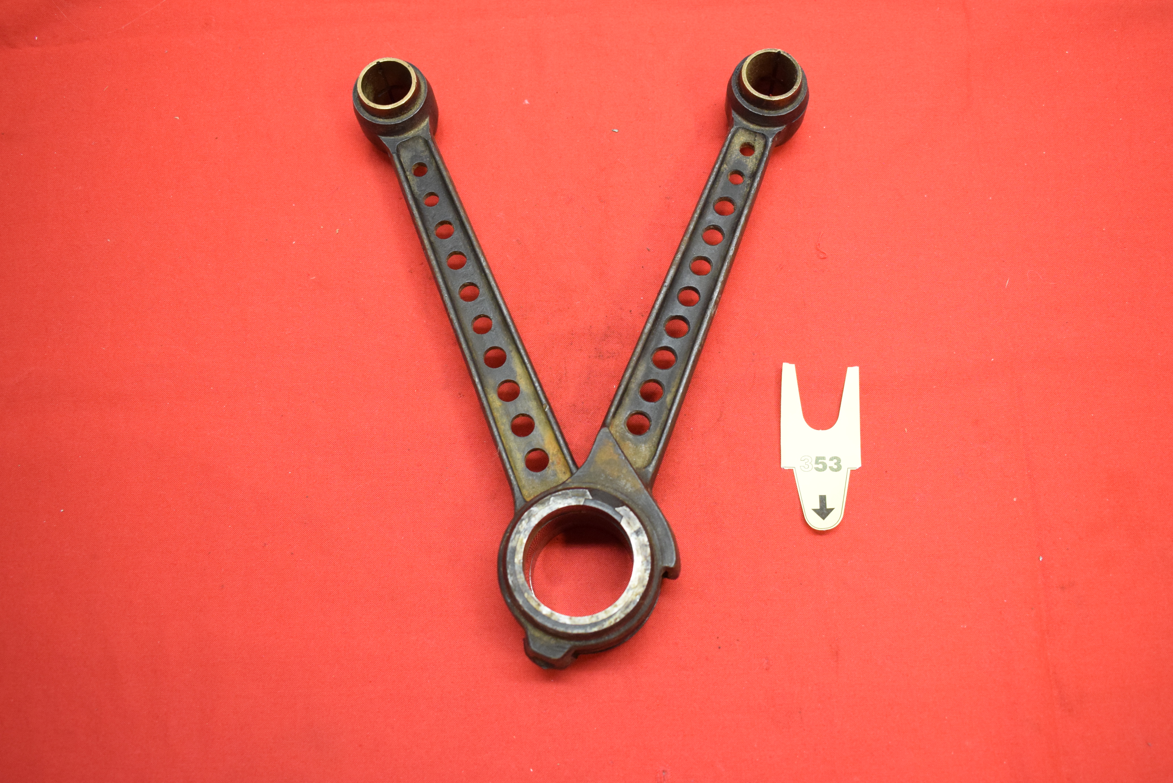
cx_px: 621
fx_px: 1173
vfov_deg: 36.9
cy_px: 359
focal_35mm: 36
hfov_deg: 53.1
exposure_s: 1/100
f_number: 5
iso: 2000
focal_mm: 22
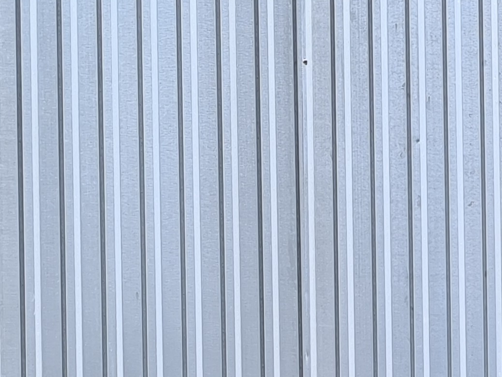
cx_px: 629
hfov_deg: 10.1
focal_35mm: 192
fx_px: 2785
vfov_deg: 7.5
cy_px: 679
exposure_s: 1/649
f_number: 1.65
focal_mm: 6.14
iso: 50
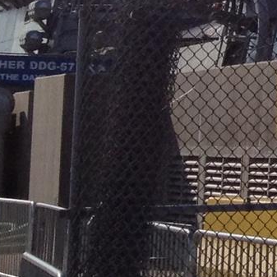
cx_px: 885
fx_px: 2128
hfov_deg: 6.6
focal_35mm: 235
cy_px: -227
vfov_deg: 7.2
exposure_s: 1/3247
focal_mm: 4.28
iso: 64
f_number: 2.4
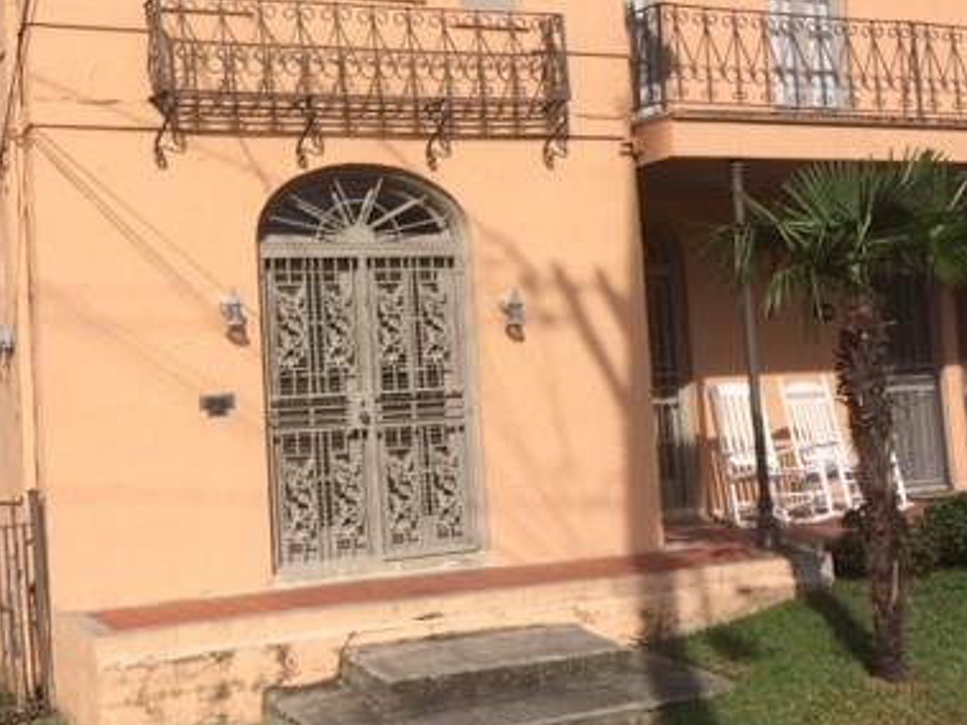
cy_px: 283
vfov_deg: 29.6
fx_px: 1368
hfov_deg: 38.2
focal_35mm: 49
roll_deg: +4.3
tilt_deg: +5.0
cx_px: 281
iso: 32
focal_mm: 4.15
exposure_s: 1/2933
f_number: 2.2
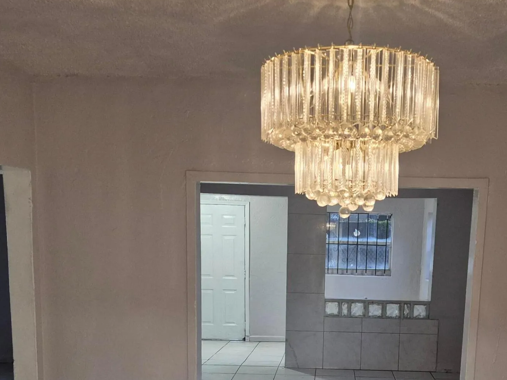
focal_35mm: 48
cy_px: 369
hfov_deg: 39.2
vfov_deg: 28.6
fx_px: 703
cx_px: 334
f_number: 1.8
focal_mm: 5.4
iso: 640
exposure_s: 1/120
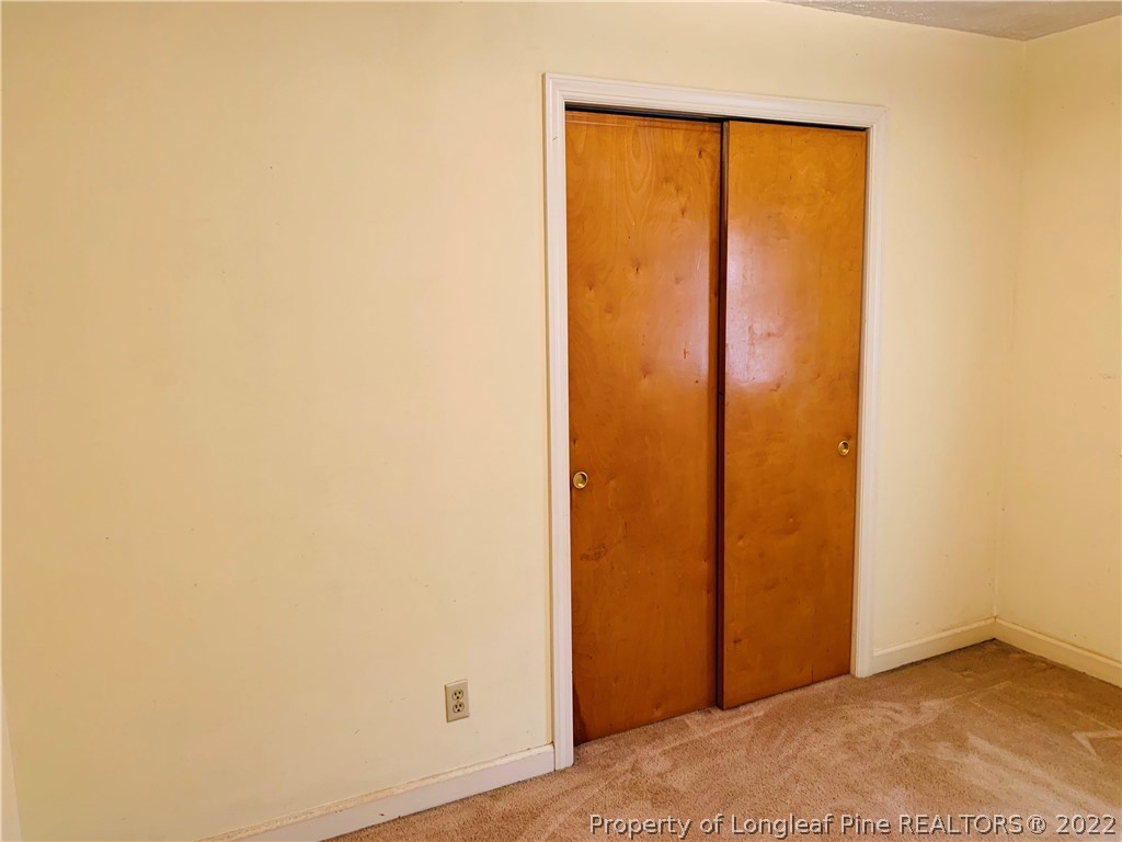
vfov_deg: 53.1
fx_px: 843
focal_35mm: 26
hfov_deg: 67.3
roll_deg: +0.9
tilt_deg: -6.4
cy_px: 421
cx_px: 561
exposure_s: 1/60
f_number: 1.8
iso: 200
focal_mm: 4.25
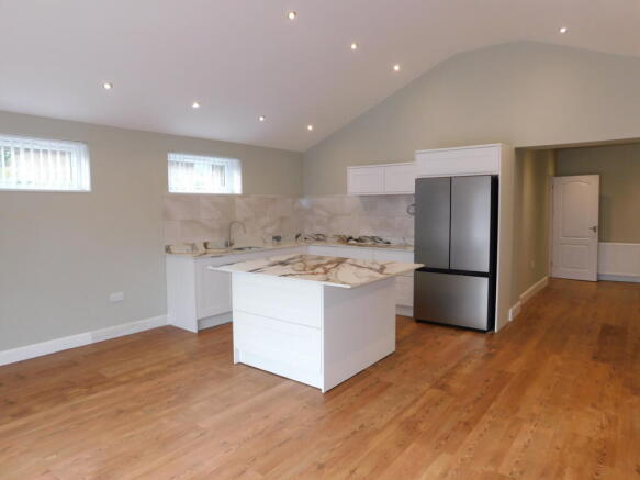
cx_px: 320
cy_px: 240
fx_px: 425
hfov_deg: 73.9
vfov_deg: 58.9
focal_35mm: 23
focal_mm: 4
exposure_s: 1/50
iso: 125
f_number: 3
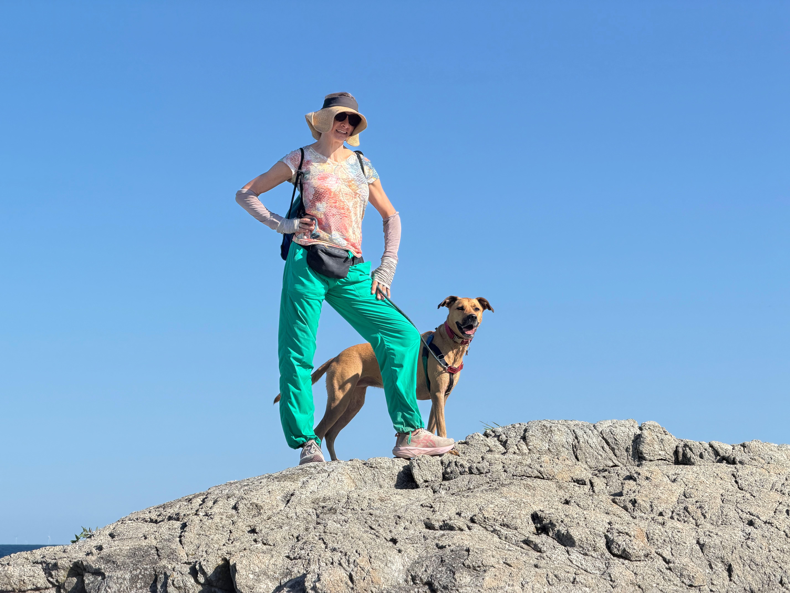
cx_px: 395
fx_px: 2282
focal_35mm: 100
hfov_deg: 19.6
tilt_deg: +6.0
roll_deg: -0.9
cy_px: 296
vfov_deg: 14.8
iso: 20
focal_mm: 16.89
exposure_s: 1/717
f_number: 2.8
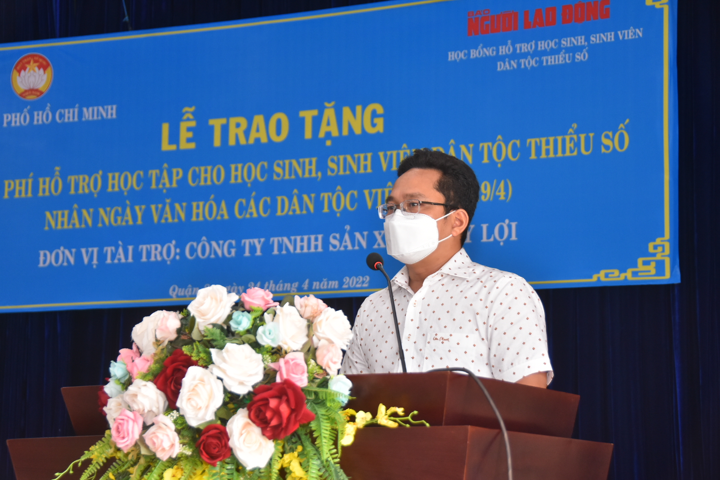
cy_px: 240
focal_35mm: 82
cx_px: 360
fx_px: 1650
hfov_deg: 24.6
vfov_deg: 16.6
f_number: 5
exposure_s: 1/125
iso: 800
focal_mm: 55
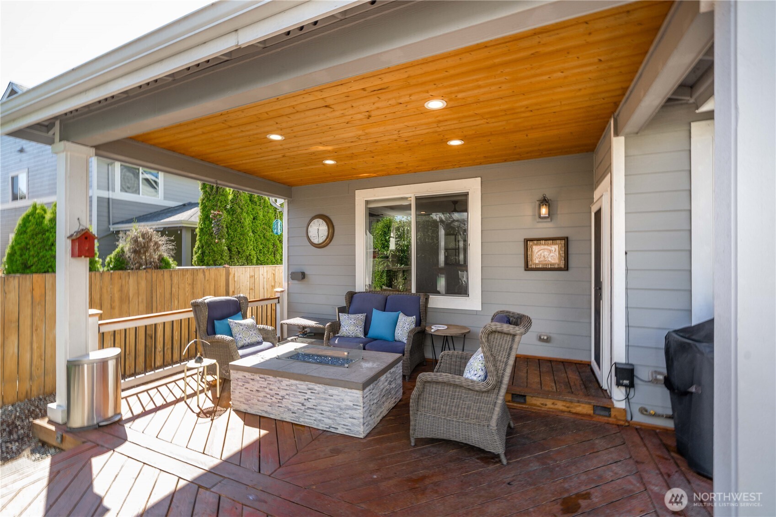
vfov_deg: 81.2
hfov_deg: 104.3
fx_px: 302
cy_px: 258
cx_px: 388
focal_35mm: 14
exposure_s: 1/30
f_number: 7.1
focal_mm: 14
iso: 100
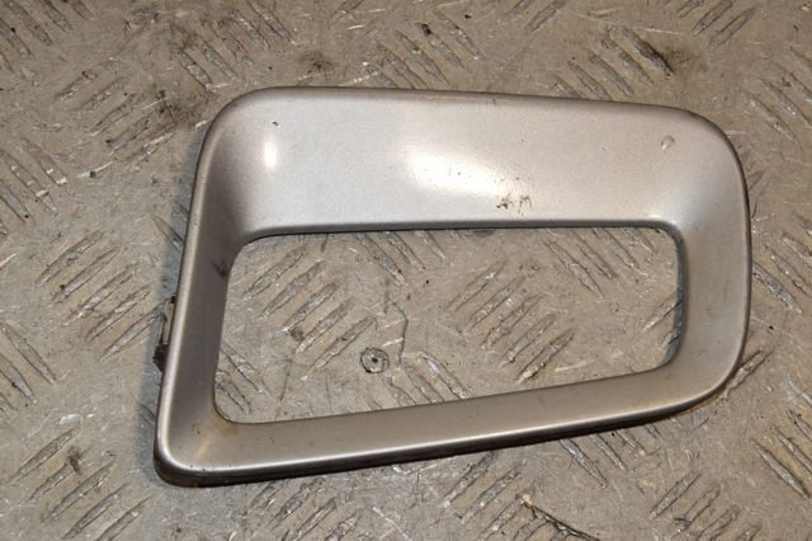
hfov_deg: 23.4
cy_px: 270
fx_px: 1961
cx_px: 406
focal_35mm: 87
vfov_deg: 15.7
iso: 800
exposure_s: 1/200
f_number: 18
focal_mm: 58
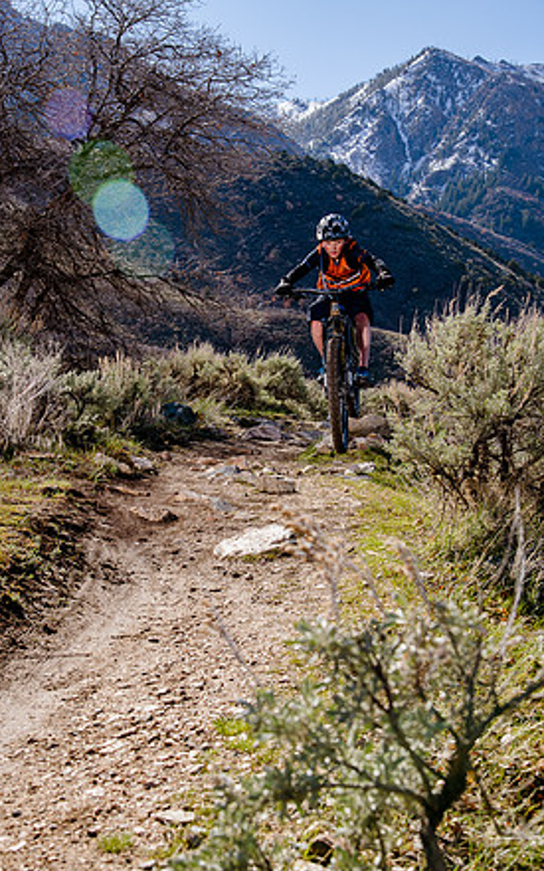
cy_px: 443
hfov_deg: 25.8
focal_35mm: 50
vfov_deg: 40.3
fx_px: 1186
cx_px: 255
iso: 200
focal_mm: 48
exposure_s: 1/400
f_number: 9
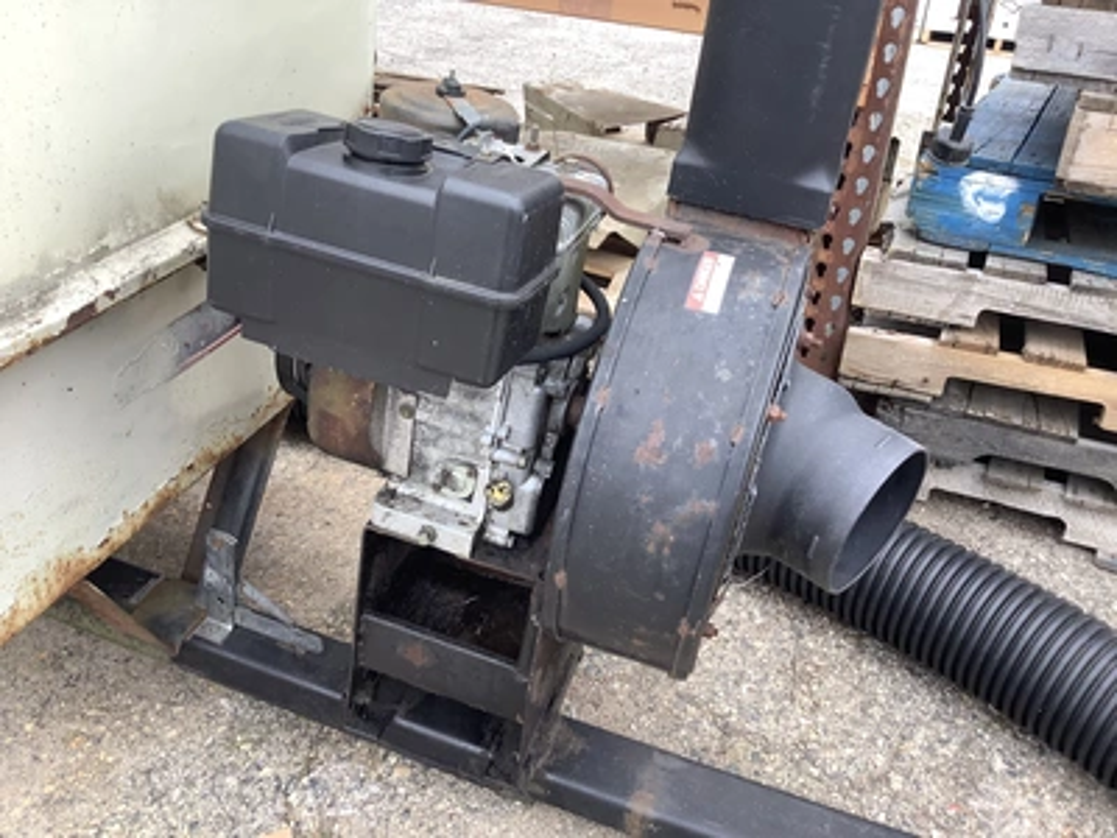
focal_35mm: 31
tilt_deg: -29.0
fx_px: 1000
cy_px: 419
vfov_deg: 45.4
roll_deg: -4.2
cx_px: 558
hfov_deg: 58.4
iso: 40
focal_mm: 3.3
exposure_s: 1/120
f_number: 2.4
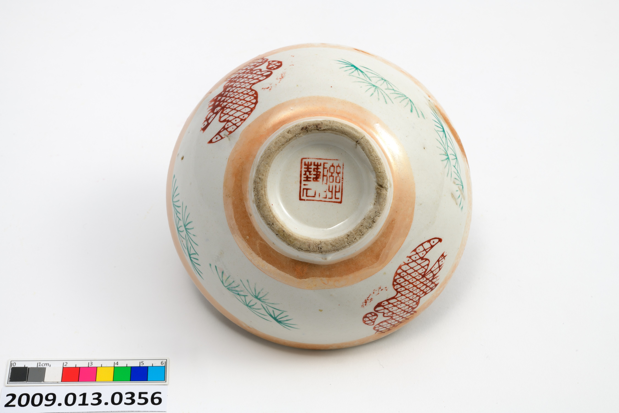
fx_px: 1032
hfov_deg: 33.4
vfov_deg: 22.6
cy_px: 206
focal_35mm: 60
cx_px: 310
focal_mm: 60
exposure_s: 1/100
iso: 100
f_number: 22
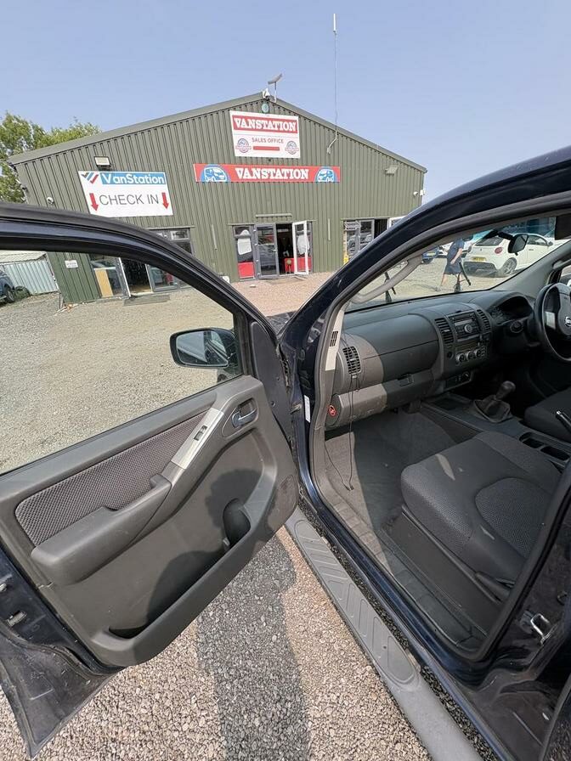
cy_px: 380
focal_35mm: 14
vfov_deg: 102.1
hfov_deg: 85.7
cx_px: 286
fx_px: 308
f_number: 2.2
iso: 50
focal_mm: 2.22
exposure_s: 1/430
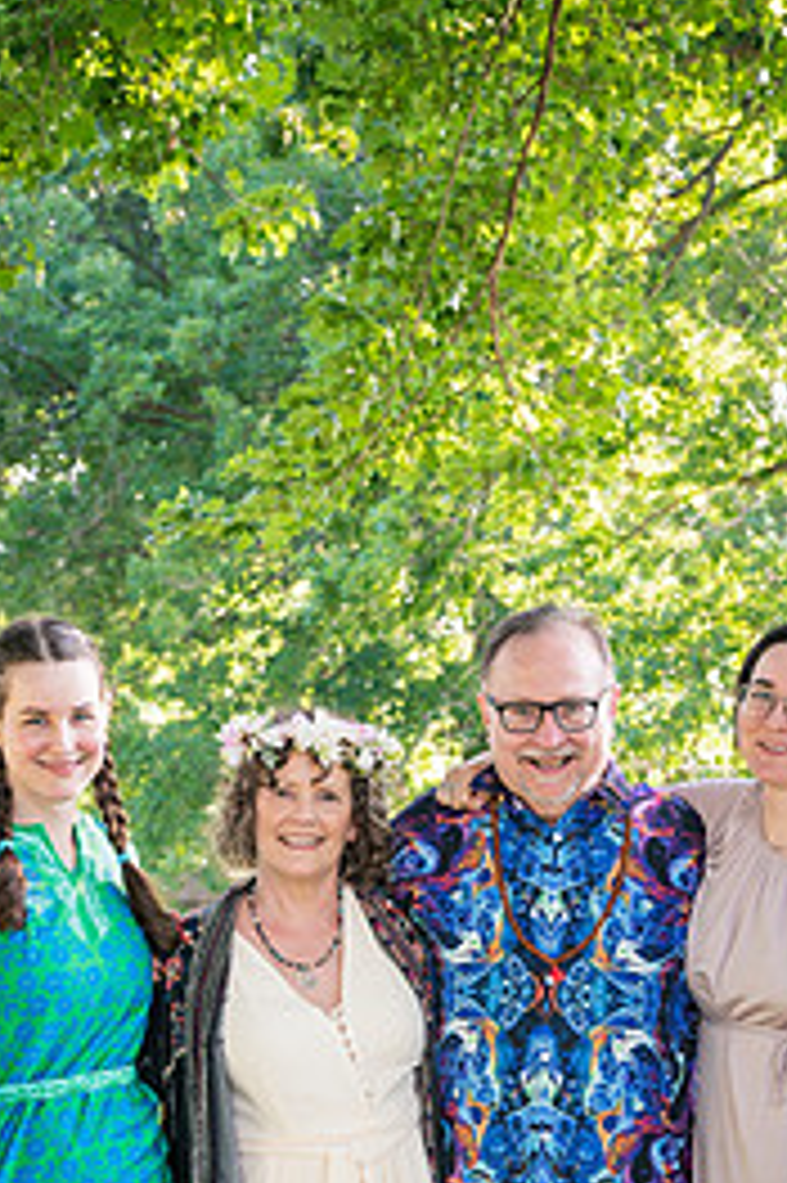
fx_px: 2528
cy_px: 954
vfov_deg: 25.8
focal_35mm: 77
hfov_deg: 17.7
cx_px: 447
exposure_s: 1/320
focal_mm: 45
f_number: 5
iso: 1000
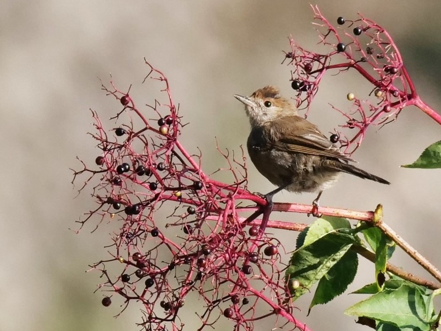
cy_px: 155
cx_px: 214
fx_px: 11685
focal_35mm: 917
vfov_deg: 1.6
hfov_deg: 2.2
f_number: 8
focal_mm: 400
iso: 500
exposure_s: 1/640
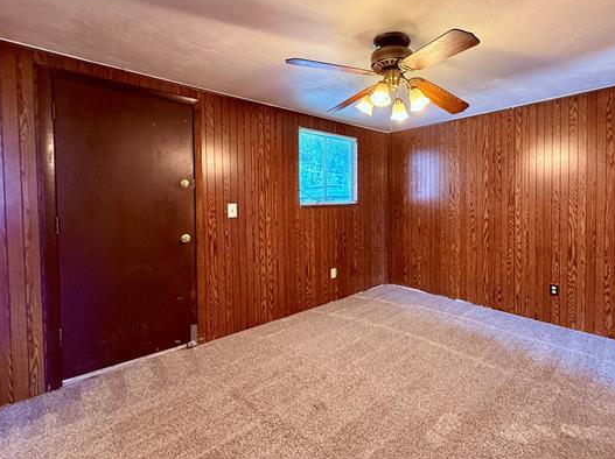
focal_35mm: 17
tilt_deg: -1.4
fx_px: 302
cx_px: 364
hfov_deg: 90.1
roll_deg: +0.1
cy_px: 209
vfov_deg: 74.5
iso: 640
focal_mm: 2.22
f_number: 2.2
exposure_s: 1/120
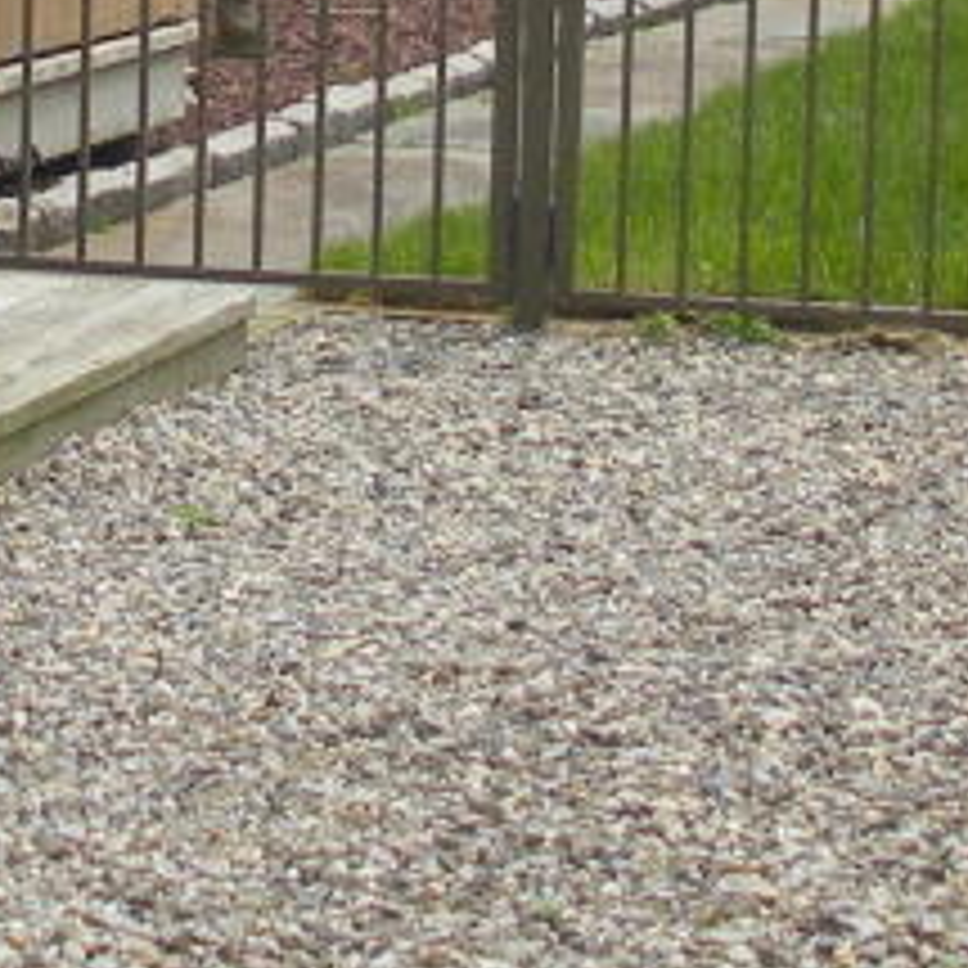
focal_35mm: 147
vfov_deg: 11.3
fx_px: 4651
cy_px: -540
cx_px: 225
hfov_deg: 11.8
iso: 64
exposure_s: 1/656
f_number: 3.5
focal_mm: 6.3
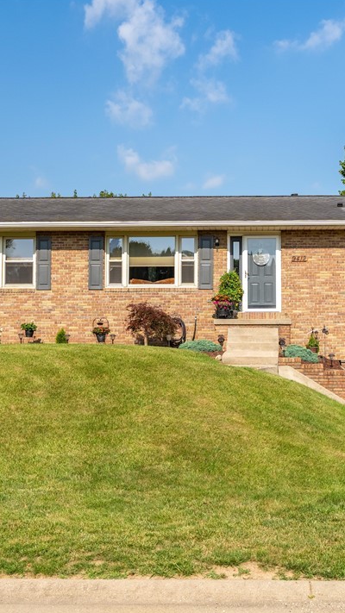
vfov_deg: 42.9
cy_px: 307
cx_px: 248
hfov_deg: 24.7
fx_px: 781
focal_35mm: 48
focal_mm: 30
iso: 250
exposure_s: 1/2500
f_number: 8
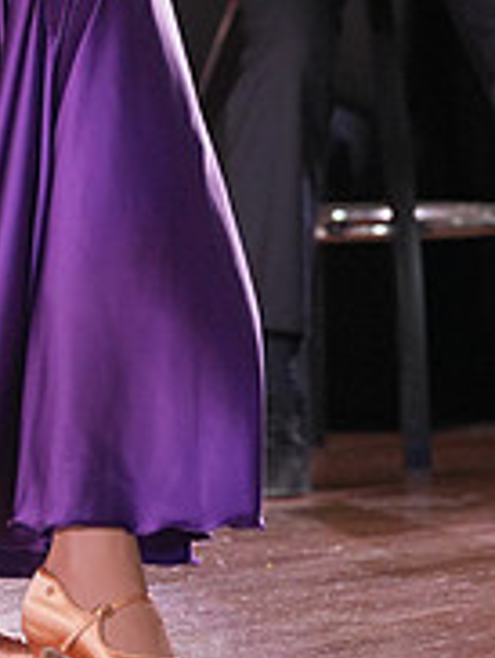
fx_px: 11641
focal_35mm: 612
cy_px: -152
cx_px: 42
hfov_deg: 2.4
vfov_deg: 3.2
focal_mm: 200
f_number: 4
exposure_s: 1/500
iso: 1600
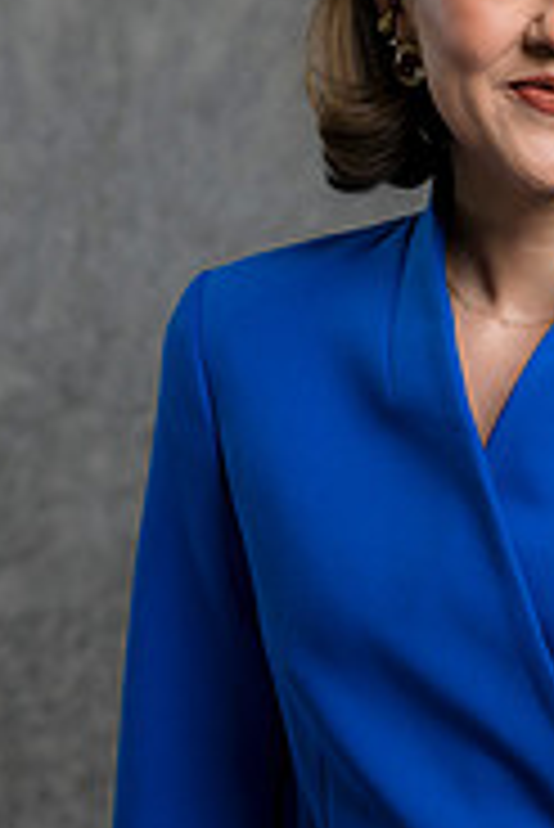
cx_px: 540
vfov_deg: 9.9
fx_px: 4792
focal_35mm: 208
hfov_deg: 6.6
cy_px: 508
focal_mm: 85
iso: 125
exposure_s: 1/200
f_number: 5
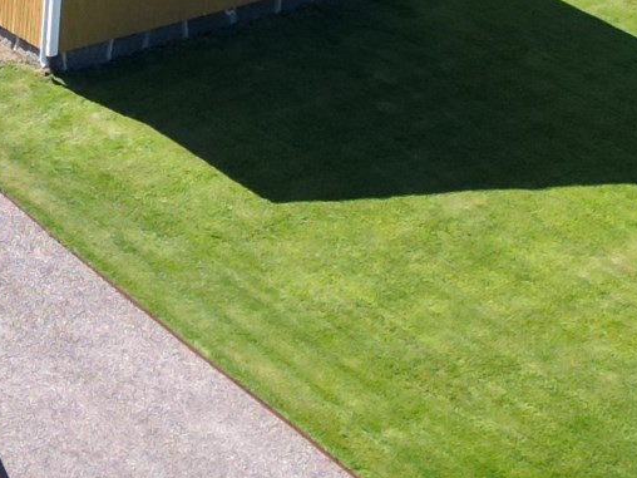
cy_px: -112
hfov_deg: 13.5
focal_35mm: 136
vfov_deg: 10.7
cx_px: -372
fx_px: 2503
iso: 120
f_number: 1.7
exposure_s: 1/2000
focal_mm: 6.72
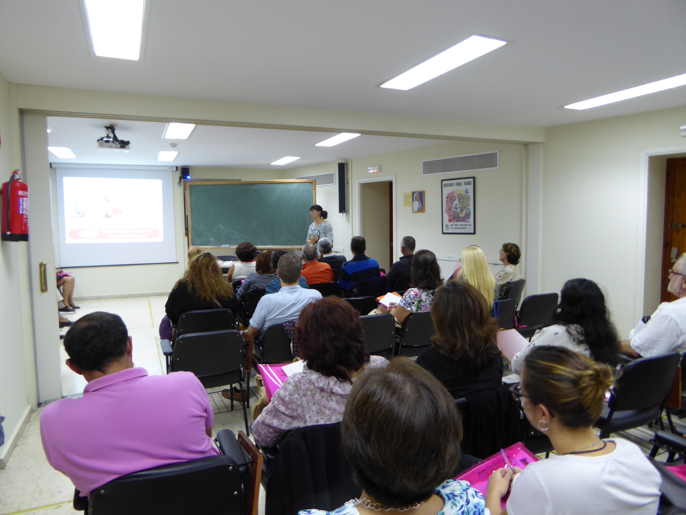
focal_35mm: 24
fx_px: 476
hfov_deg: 71.6
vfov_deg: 56.8
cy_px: 258
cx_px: 343
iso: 100
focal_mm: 4.3
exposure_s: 1/5
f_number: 3.5
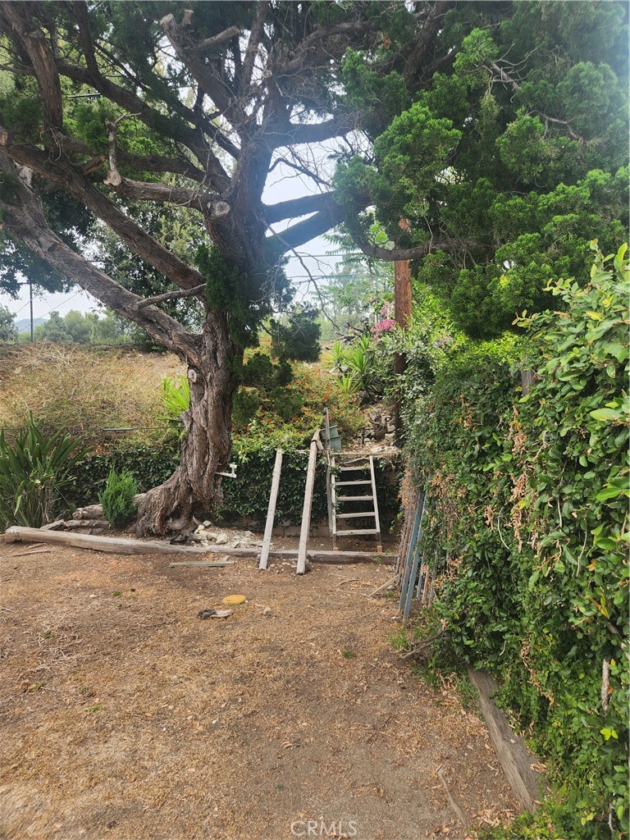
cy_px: 420
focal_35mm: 23
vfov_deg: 73.9
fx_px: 558
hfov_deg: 58.9
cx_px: 315
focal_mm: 5.4
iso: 20
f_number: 1.8
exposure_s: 1/295
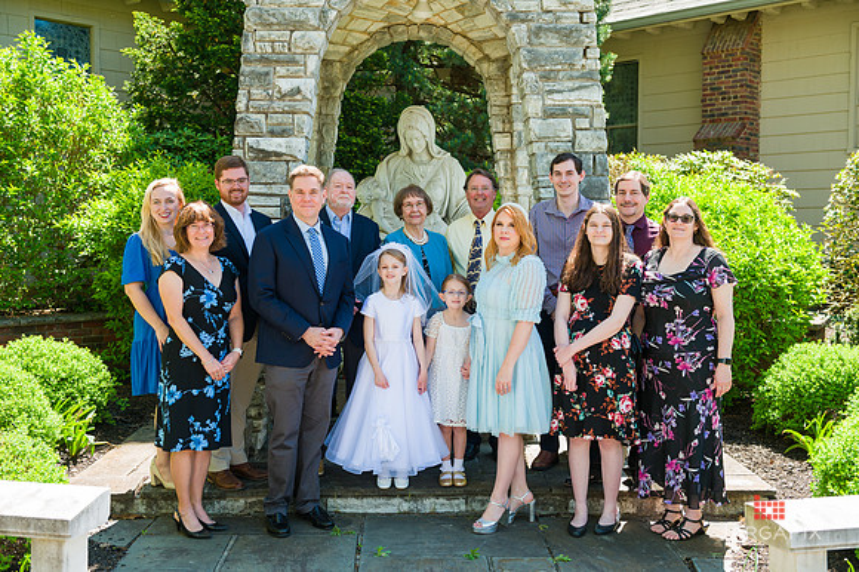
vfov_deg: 35.0
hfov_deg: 50.7
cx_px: 430
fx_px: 906
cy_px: 286
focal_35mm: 38
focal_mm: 38
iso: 250
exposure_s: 1/320
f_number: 5.6
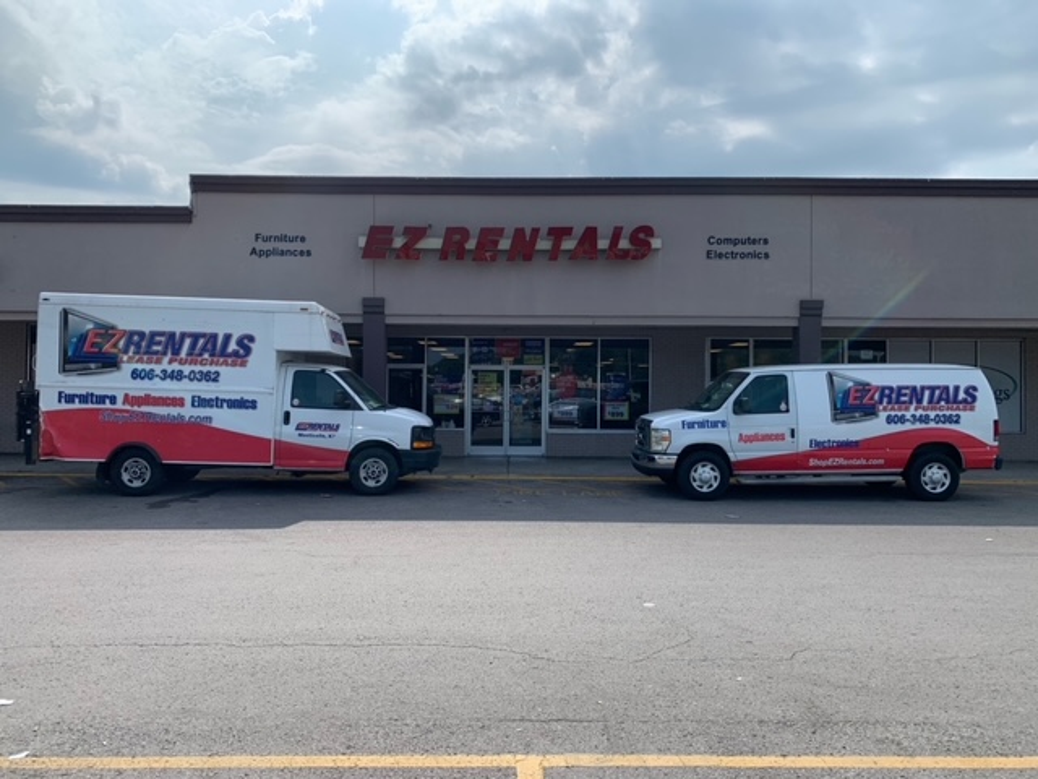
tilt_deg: +0.9
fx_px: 780
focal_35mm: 26
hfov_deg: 67.3
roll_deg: -0.4
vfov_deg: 53.1
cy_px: 390
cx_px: 519
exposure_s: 1/3650
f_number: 1.8
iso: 25
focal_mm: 4.25
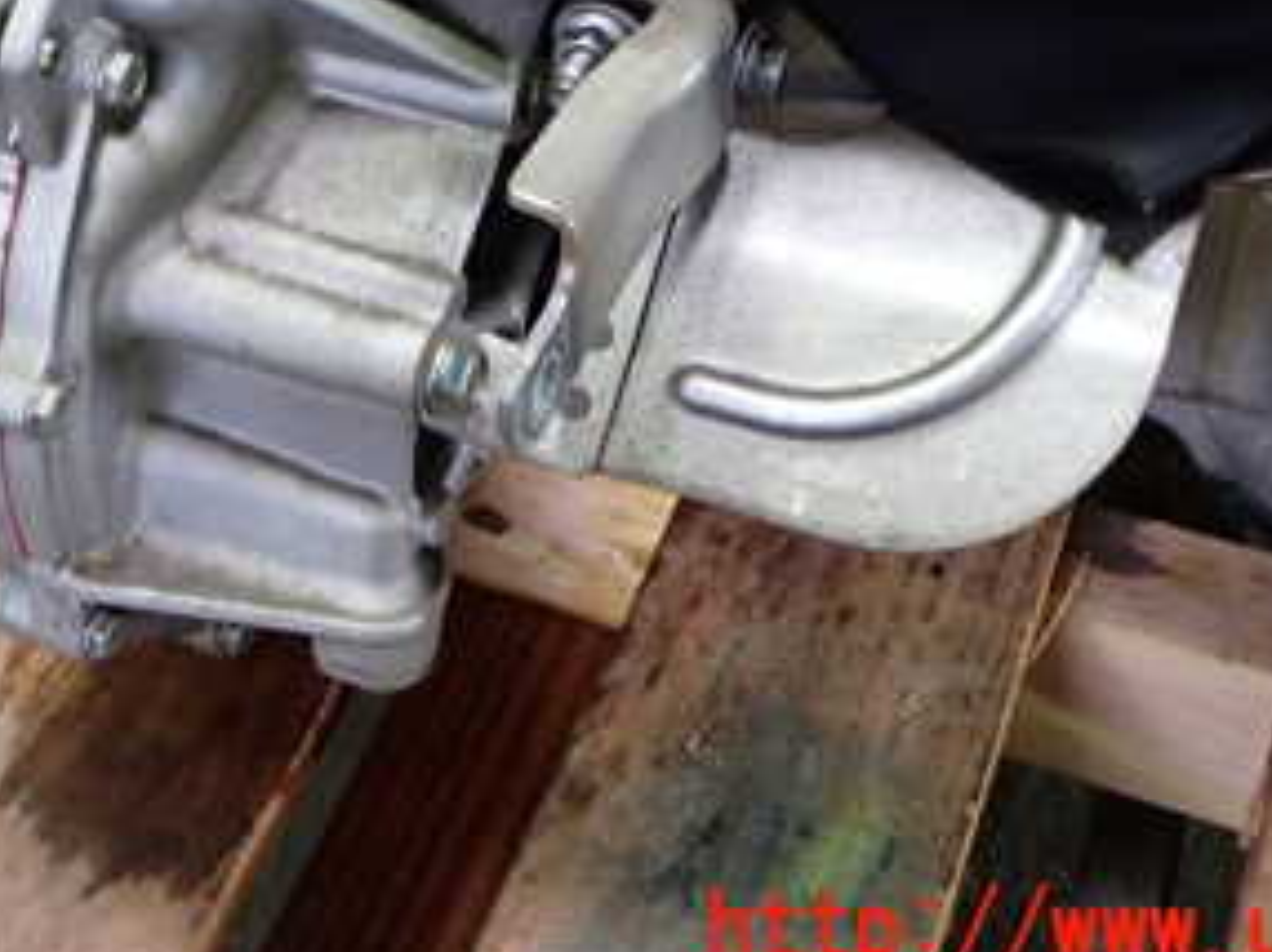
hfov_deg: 30.4
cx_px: 378
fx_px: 2313
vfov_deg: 22.3
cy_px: -13
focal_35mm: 63
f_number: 2.3
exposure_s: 1/30
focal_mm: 5.4
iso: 320
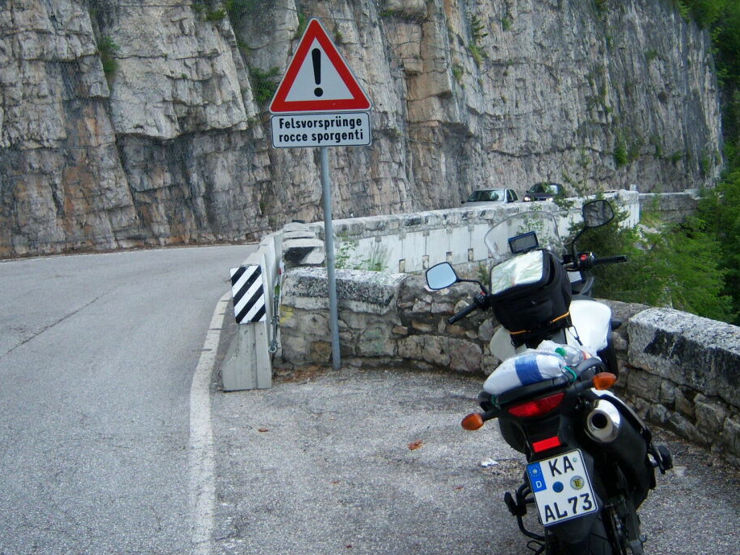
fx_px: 1005
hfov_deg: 40.4
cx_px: 357
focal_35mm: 47
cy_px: 207
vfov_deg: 30.7
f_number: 2.8
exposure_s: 1/200
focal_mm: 7.5
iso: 80
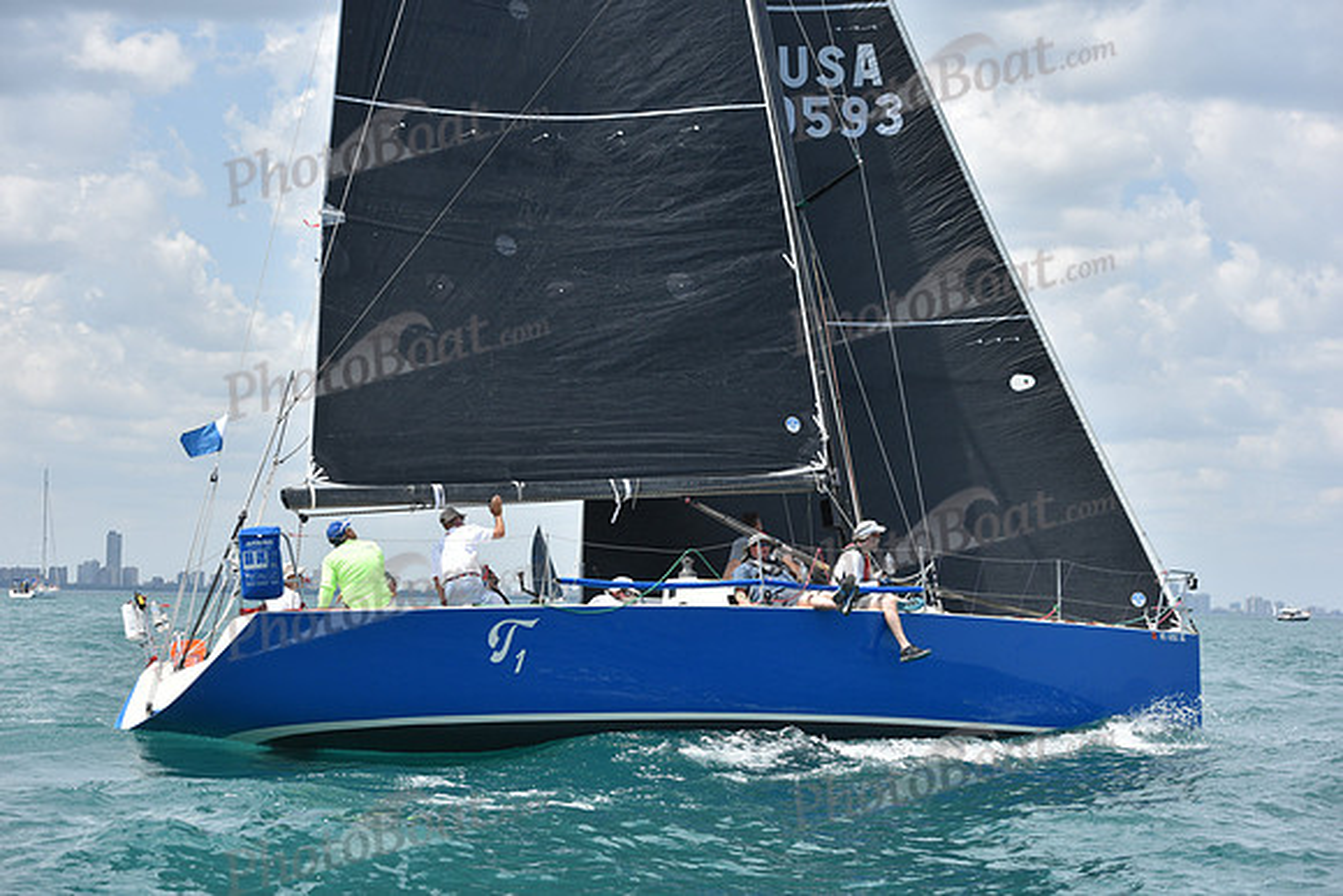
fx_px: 2612
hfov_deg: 28.8
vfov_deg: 19.5
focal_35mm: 70
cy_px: 448
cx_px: 672
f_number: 6.3
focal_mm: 70
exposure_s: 1/1250
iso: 250
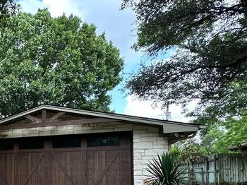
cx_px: -56
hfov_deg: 35.1
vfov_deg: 33.4
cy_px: 163
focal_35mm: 41
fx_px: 292
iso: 40
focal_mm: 2.22
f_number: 2.2
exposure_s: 1/208
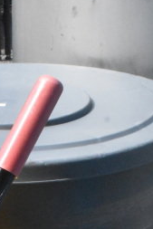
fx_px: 1208
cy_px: 372
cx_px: -47
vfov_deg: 10.4
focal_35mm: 190
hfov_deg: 7.2
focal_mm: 35
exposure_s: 1/2000
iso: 6400
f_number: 22
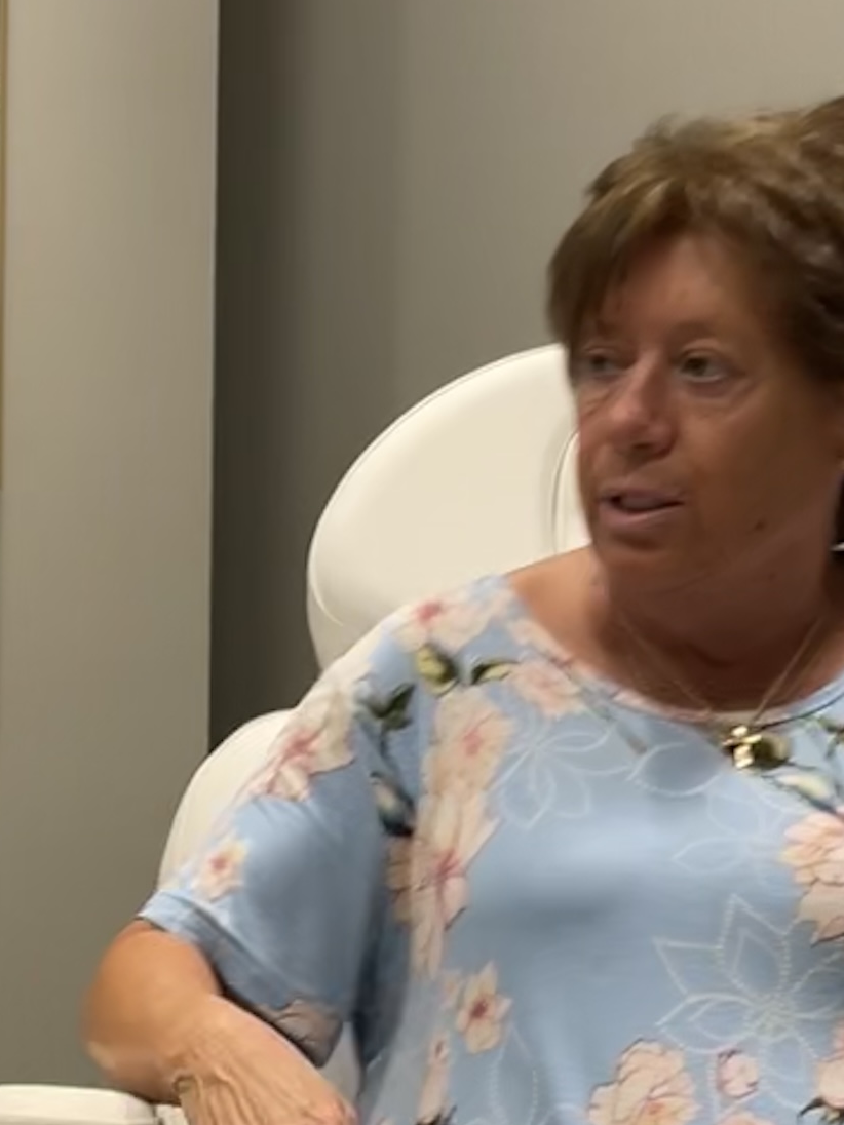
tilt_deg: -8.0
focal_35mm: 92
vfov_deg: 20.4
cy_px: 1212
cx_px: 39
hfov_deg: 15.8
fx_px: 2991
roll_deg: -1.4
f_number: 1.6
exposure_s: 1/60
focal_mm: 5.1
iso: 80
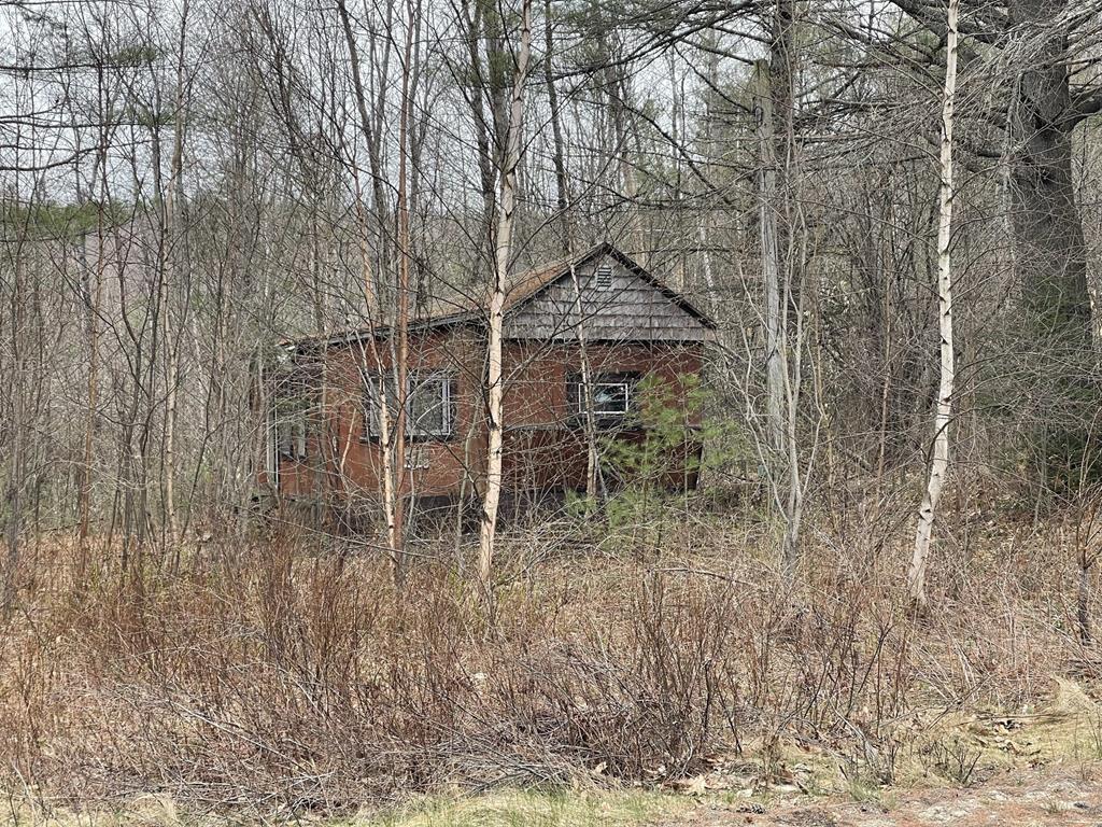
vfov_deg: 22.9
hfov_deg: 30.3
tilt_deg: +2.0
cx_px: 551
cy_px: 414
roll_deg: -1.2
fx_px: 2037
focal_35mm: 64
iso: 20
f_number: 2.2
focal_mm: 7.5
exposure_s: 1/327
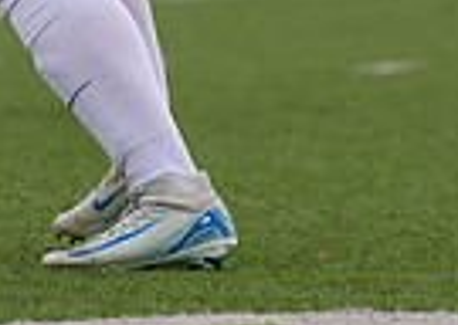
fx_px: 11053
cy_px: -421
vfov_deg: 1.7
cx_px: 89
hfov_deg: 2.4
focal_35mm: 851
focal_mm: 168
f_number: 2.8
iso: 160
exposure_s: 1/1250
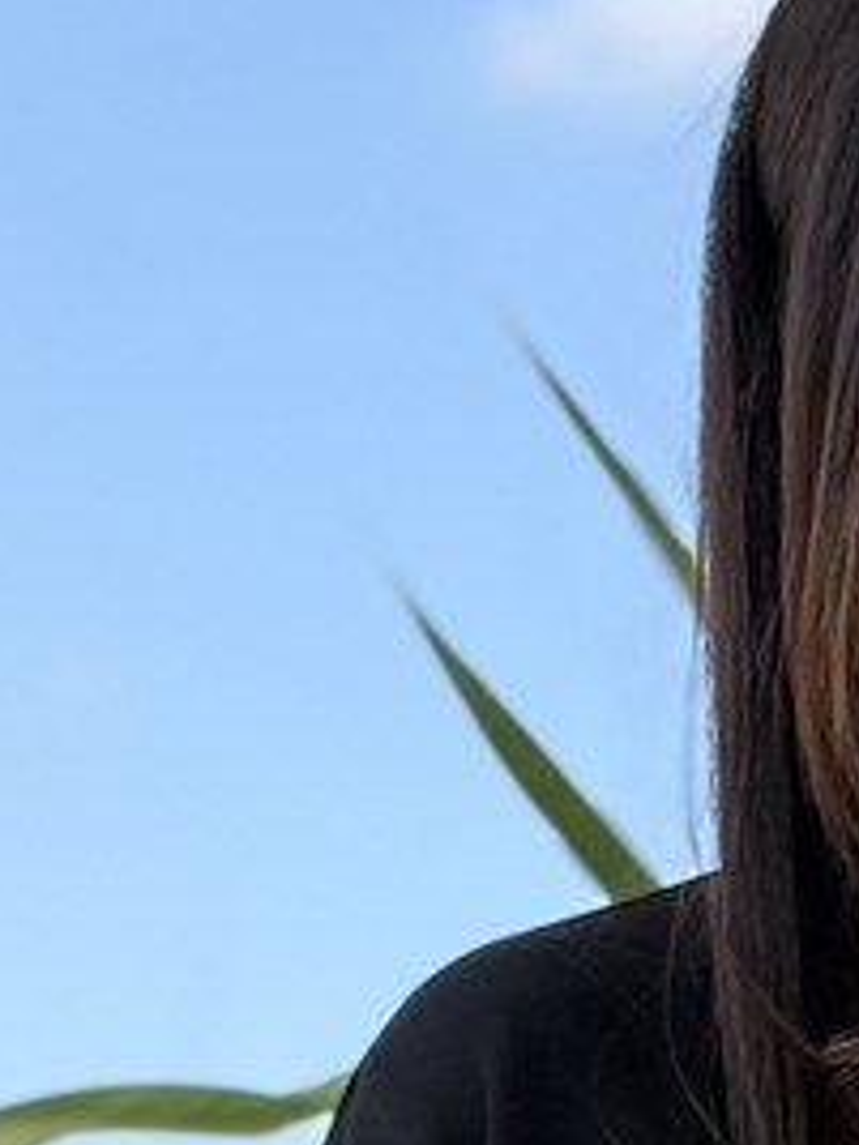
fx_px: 7908
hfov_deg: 6.1
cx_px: 1504
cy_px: 2160
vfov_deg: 8.0
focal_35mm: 239
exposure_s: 1/687
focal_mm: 6.76
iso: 80
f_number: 1.78
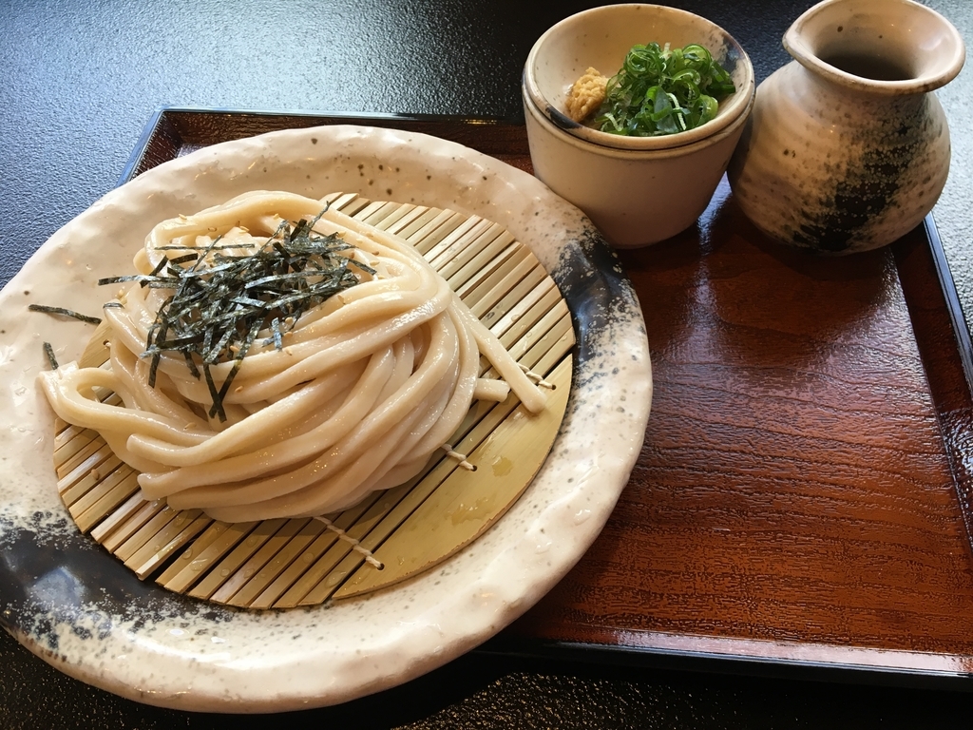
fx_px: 815
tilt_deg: -54.9
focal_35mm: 29
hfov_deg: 61.7
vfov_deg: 48.2
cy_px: 365
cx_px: 486
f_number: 2.2
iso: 64
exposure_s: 1/30
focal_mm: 4.15
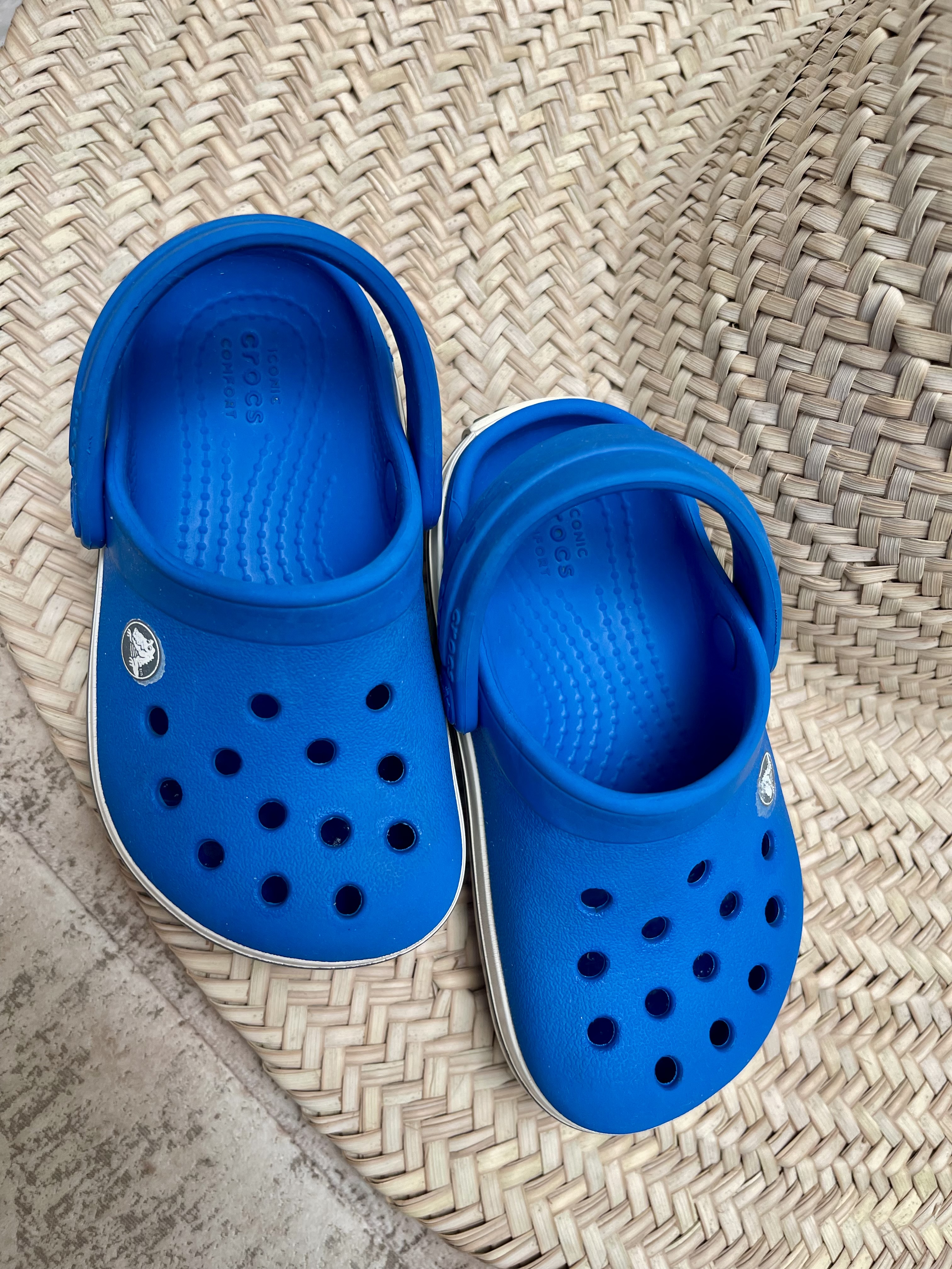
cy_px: 634
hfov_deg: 53.1
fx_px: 953
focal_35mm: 26
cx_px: 476
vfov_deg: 67.3
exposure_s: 1/50
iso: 125
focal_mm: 5.1
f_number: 1.6
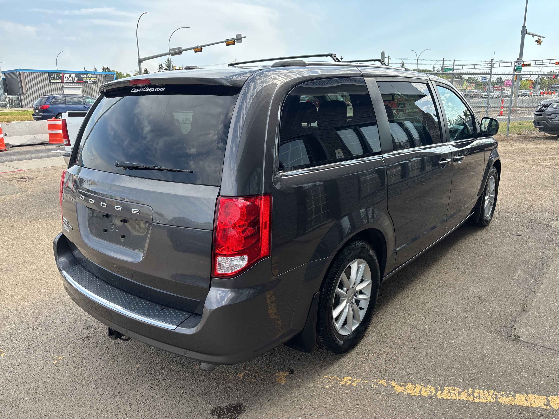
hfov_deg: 67.3
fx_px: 420
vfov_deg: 53.1
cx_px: 280
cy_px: 210
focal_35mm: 26
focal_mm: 5.96
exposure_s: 1/693
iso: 50
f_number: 1.6
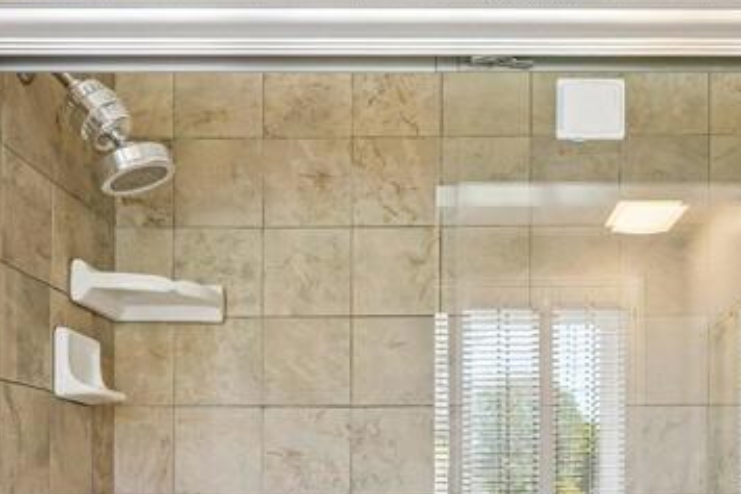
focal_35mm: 46
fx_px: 946
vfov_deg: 27.5
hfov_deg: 42.5
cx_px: 450
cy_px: 500
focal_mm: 16
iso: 400
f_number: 8
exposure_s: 1/6
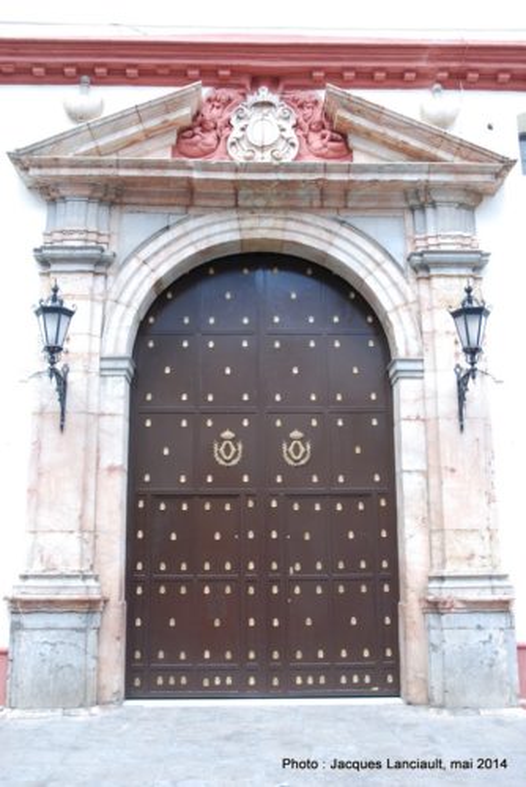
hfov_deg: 40.0
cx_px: 263
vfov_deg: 57.2
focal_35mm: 33
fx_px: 722
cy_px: 394
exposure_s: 1/100
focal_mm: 22
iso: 200
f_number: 5
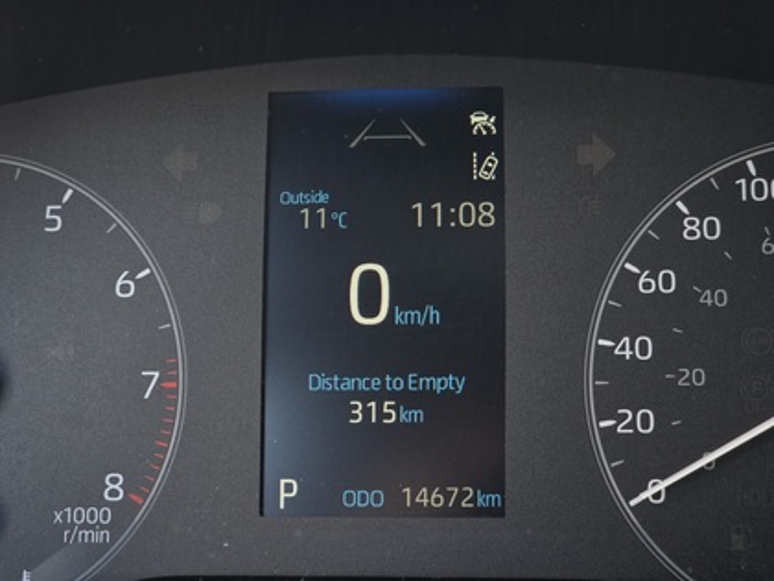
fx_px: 1543
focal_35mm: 69
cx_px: 387
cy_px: 290
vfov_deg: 21.3
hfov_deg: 28.2
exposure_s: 1/120
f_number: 2.4
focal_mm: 7
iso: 160
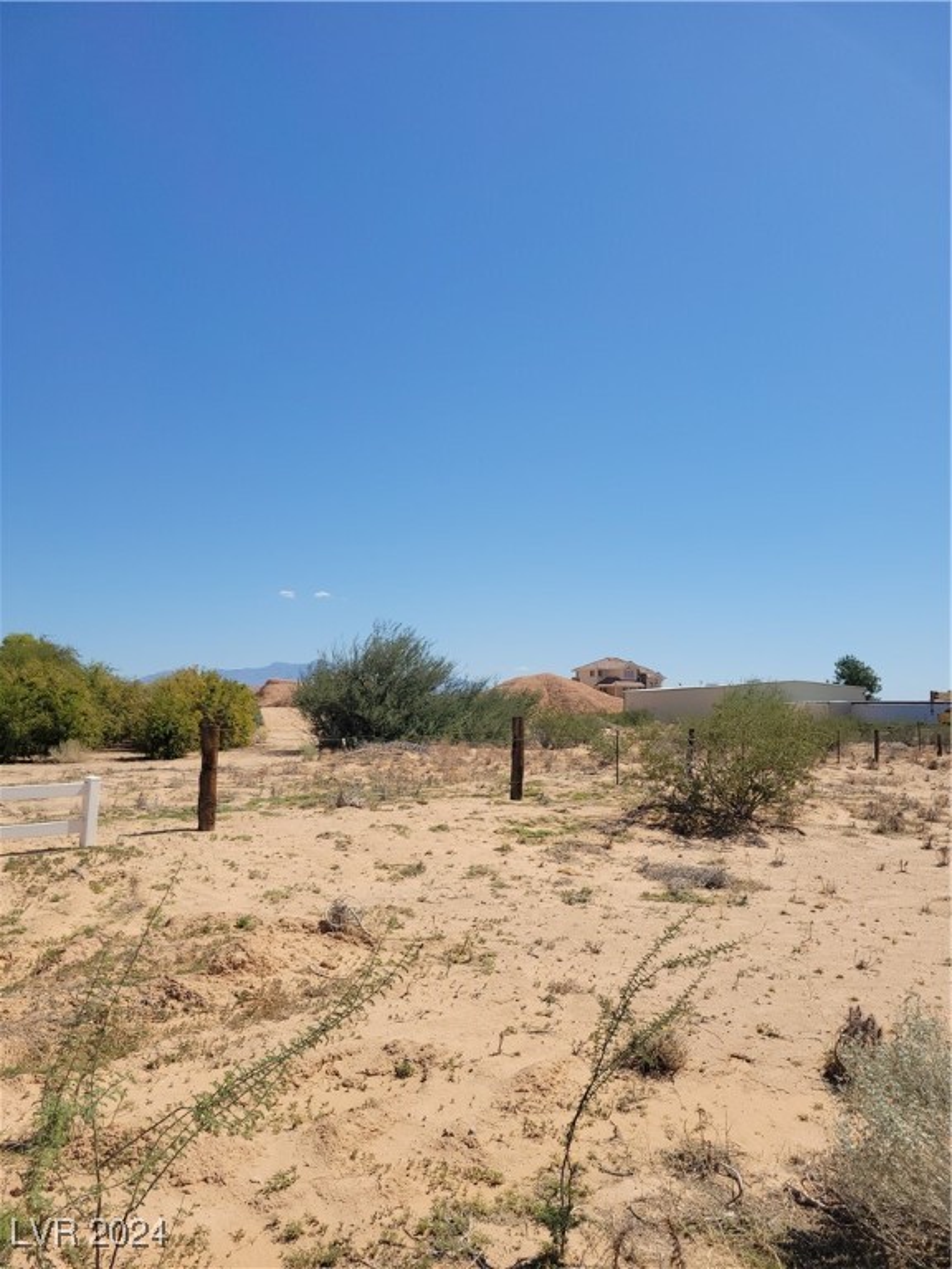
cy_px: 634
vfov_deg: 67.3
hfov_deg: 53.1
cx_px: 476
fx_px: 953
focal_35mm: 26
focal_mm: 5.4
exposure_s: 1/3390
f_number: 1.8
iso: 40
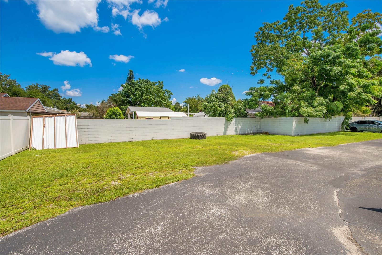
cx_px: 191
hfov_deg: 96.7
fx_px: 170
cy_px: 128
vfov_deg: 73.7
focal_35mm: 16
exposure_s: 1/160
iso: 100
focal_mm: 16
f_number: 10
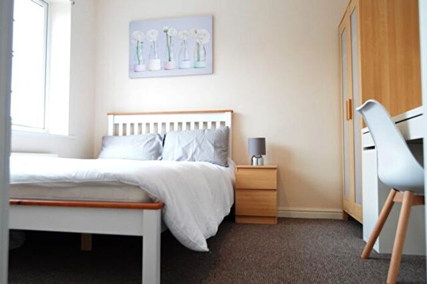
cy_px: 142
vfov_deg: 47.9
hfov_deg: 67.4
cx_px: 214
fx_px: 320
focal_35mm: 27
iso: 1600
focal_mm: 18
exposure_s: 1/125
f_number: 5.6
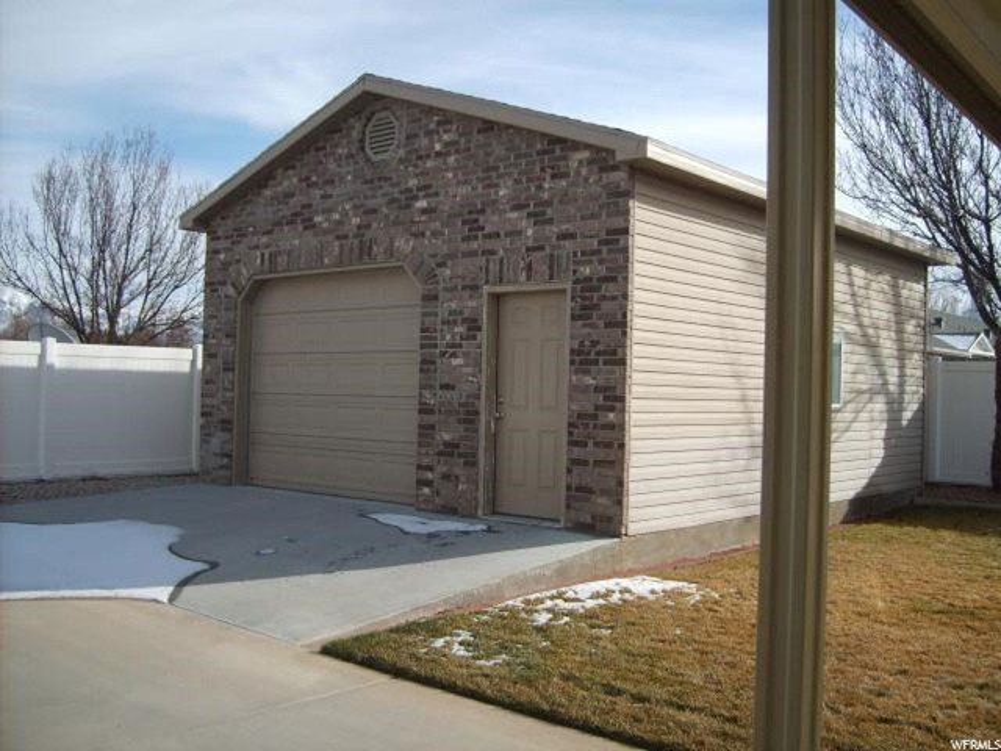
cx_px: 500
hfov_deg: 52.6
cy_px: 376
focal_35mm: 35
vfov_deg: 40.7
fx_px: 1012
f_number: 7.1
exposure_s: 1/180
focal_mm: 5.8
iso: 50
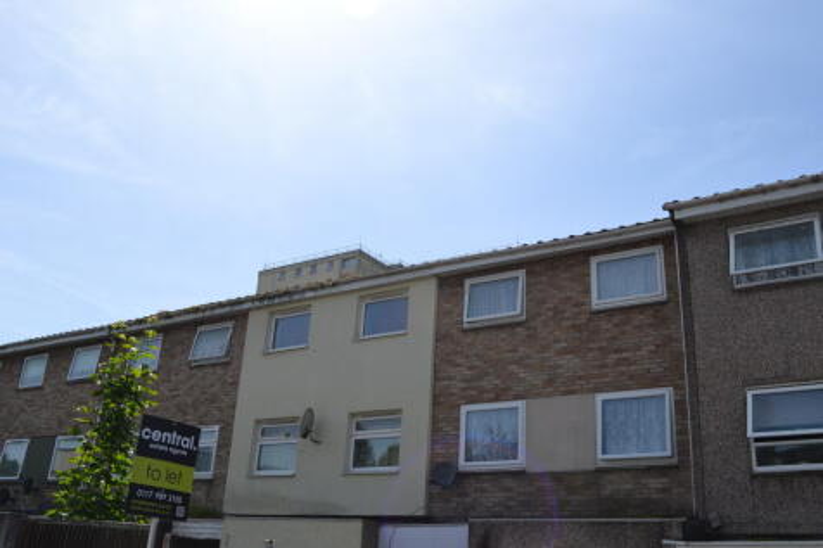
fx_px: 788
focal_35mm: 34
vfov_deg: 38.3
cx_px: 412
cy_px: 274
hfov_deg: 55.1
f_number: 8
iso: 100
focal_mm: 23
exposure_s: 1/250
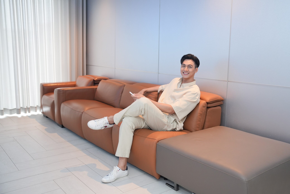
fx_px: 258
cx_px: 145
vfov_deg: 41.1
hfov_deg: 58.7
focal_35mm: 32
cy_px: 97
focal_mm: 32
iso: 1250
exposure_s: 1/160
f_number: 3.2
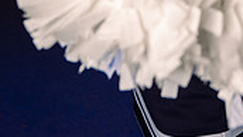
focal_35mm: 115
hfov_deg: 18.5
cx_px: 179
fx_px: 741
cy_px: -175
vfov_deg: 9.5
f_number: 5.6
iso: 100
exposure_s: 1/250
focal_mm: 42
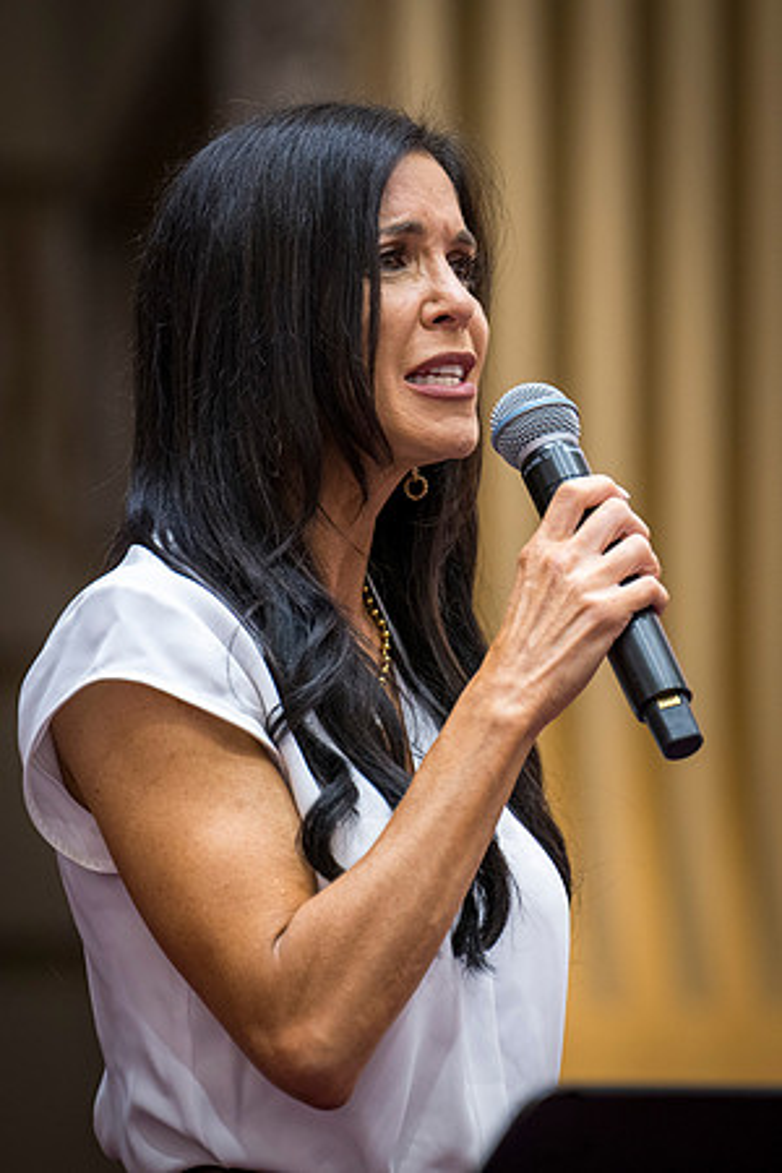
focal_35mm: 319
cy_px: 549
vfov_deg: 6.5
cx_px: 558
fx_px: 10399
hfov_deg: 4.3
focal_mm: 200
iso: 800
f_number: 2.8
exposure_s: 1/180
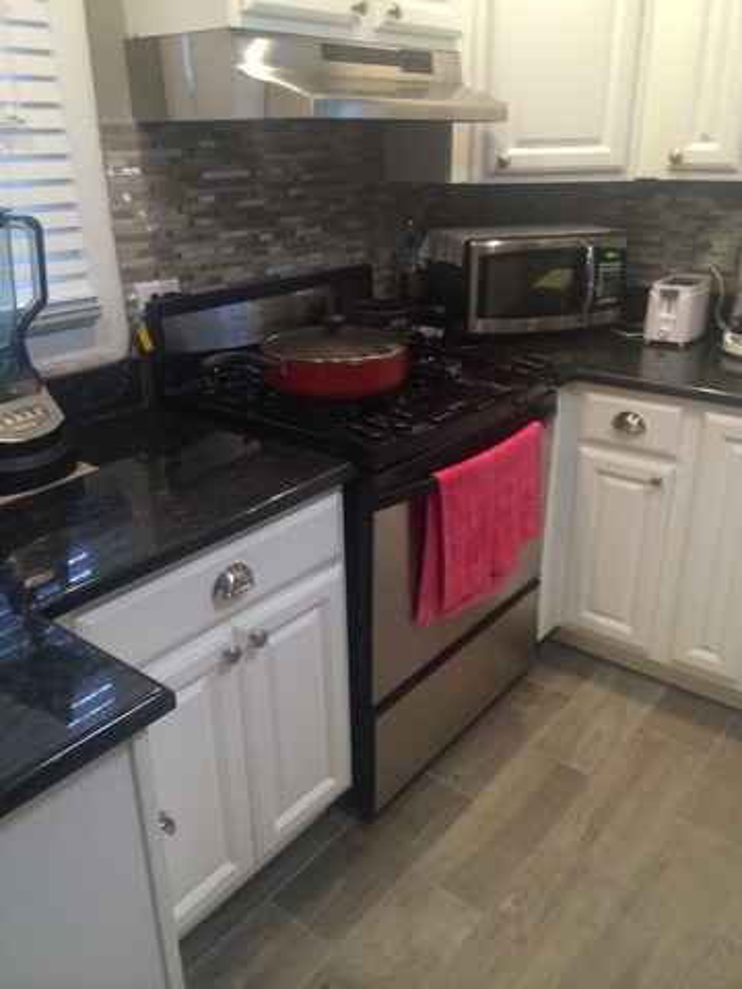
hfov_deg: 46.8
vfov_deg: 60.0
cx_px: 371
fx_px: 857
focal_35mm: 30
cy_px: 494
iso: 200
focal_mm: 4.12
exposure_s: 1/30
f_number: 2.2
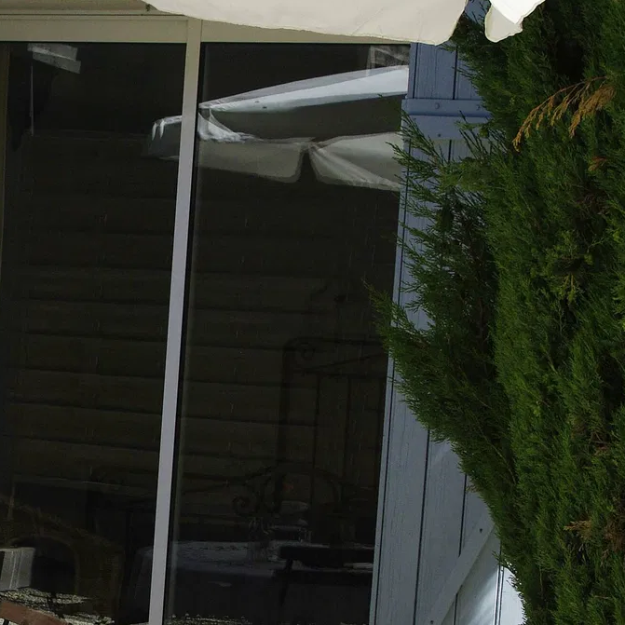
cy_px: 554
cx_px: -116
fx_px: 2627
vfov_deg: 13.5
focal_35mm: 129
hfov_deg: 13.2
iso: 200
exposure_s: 1/350
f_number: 8
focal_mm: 28.13
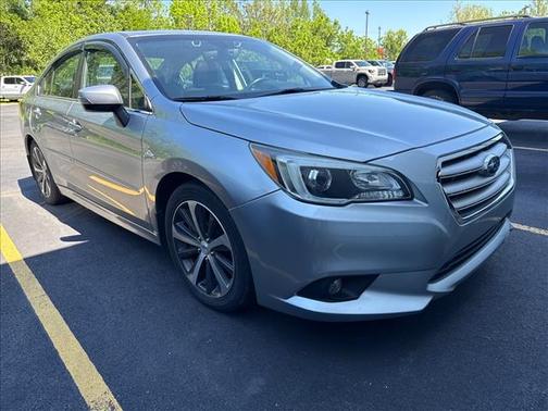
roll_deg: +1.2
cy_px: 206
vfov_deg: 56.8
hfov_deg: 71.6
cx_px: 274
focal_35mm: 24
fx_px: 380
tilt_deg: -18.7
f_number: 1.78
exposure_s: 1/765
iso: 80
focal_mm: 6.76
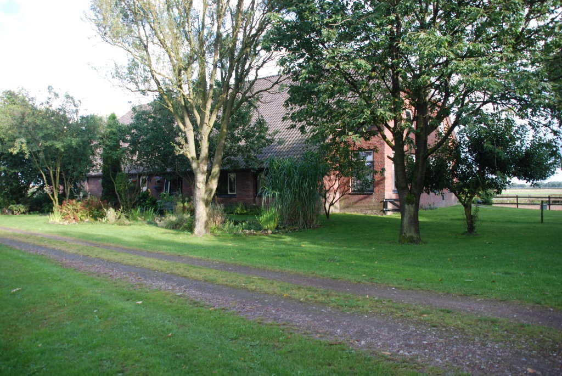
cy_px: 188
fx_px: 422
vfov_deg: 48.0
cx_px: 281
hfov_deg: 67.3
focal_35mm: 27
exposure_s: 1/125
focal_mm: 18
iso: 200
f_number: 5.6
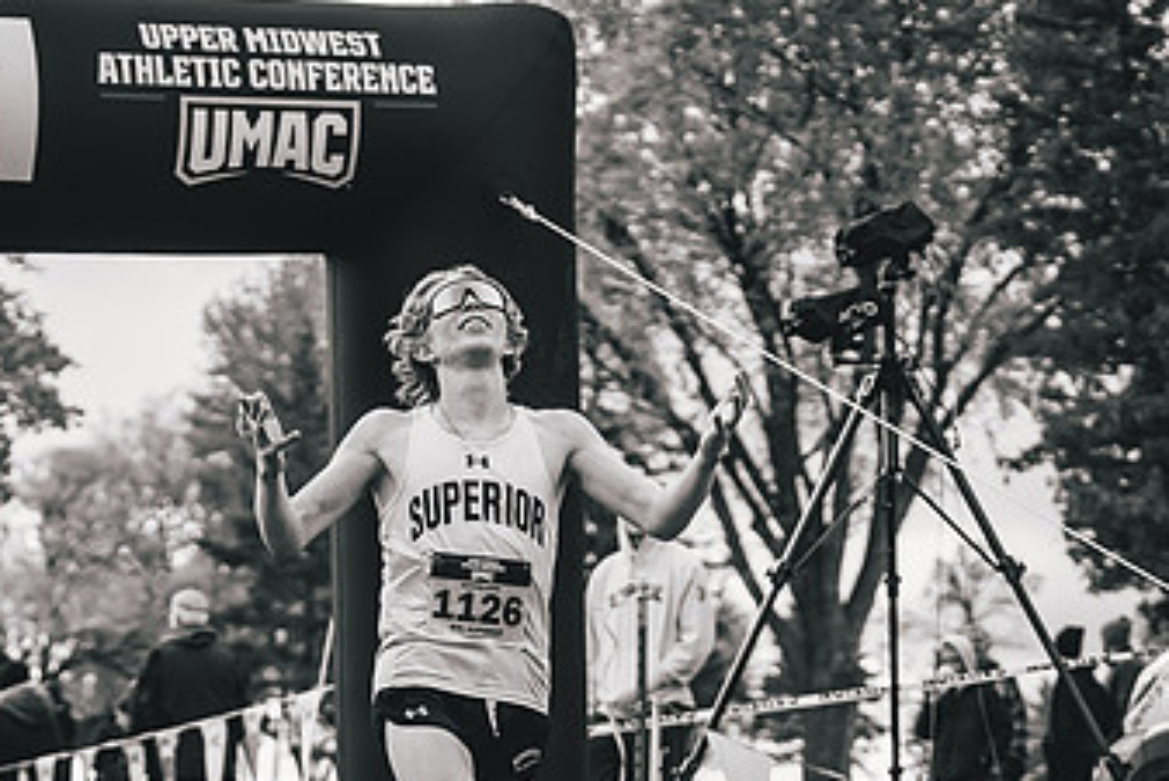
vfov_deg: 12.3
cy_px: 617
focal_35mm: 111
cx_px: 400
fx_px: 3606
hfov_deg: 18.4
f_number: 2
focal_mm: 50
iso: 200
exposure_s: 1/3200
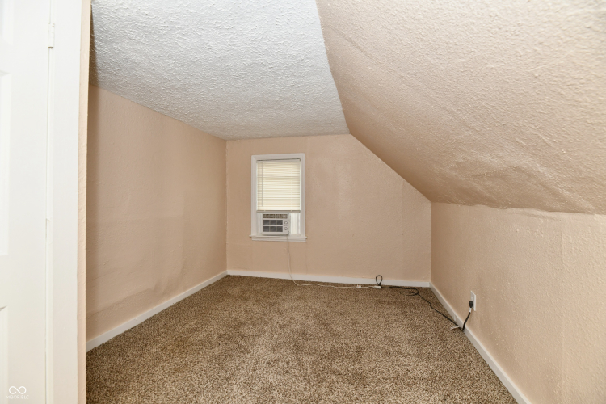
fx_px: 236
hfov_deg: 104.3
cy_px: 202
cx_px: 303
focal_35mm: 14
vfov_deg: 81.2
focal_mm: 14
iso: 640
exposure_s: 1/60
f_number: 6.3
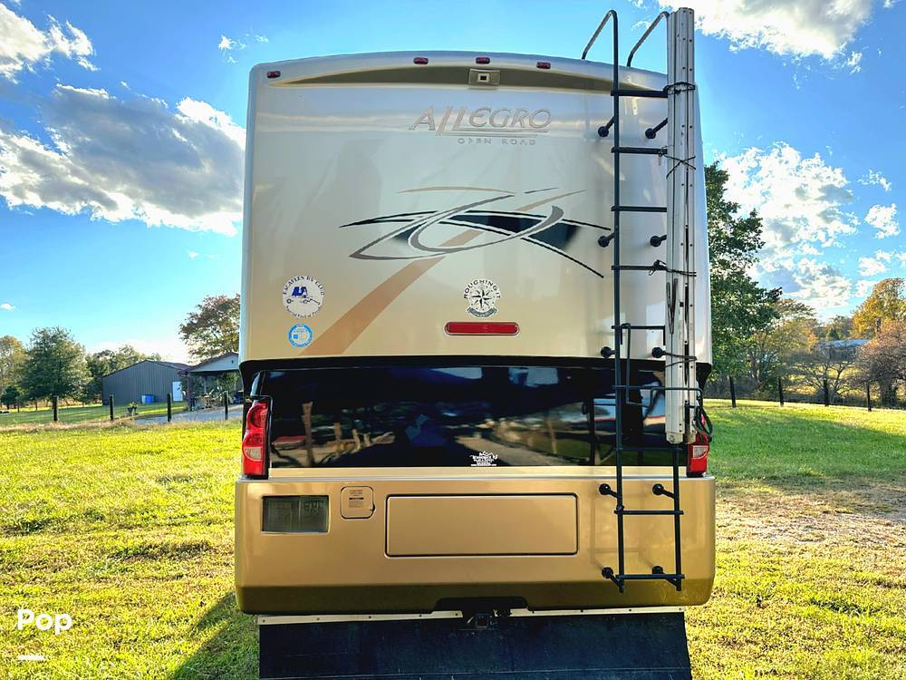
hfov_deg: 71.6
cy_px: 340
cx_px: 453
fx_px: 628
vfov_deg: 56.8
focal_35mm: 24
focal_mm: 6.86
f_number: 1.78
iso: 80
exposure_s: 1/1667
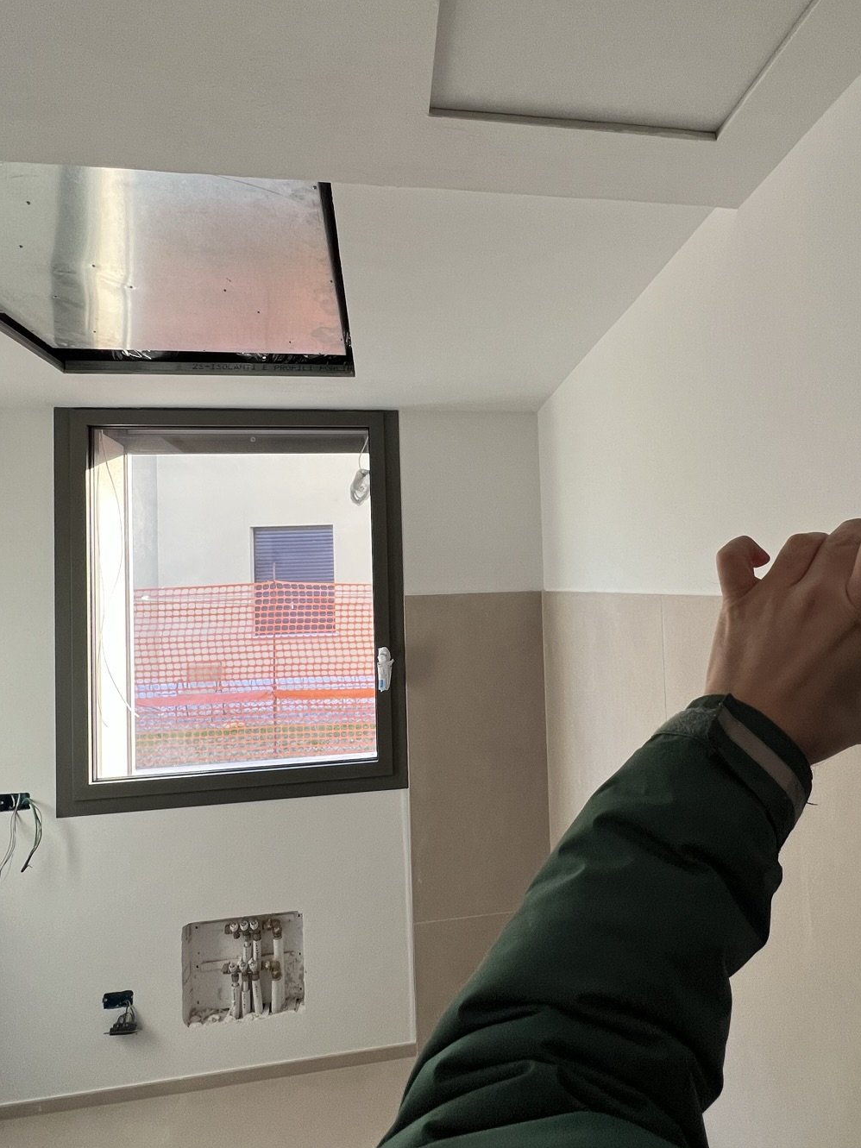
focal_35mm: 20
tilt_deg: +3.0
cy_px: 549
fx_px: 663
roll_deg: +2.6
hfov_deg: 65.4
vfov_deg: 81.7
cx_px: 510
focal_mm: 1.57
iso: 125
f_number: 1.8
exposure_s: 1/121
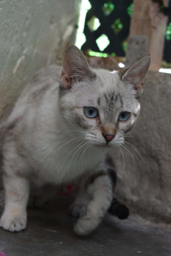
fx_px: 588
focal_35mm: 82
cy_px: 128
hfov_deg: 16.6
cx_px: 86
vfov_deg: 24.6
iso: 1100
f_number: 5.6
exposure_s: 1/500
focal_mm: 55
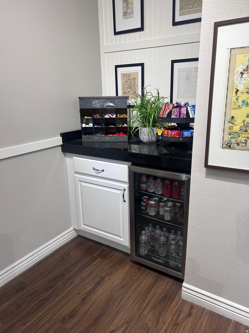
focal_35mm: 26
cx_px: 124
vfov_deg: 67.3
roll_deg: +1.2
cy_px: 166
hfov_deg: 53.1
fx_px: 249
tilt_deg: -16.3
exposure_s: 1/60
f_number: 1.5
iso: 80
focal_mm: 5.7
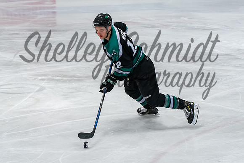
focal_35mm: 135
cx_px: 118
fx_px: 916
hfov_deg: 15.2
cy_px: 75
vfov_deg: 10.2
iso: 2500
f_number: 3.5
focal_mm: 80
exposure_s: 1/800
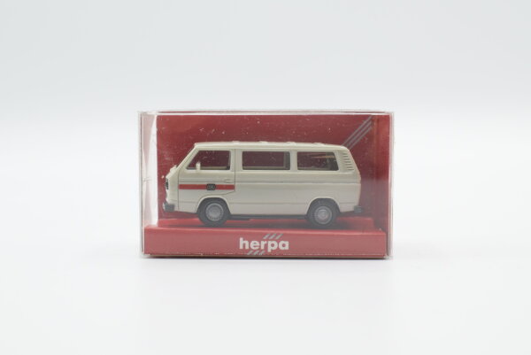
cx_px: 266
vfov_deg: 25.8
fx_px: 775
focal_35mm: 52
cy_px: 178
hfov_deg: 37.8
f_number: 8
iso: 400
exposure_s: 1/160
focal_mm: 35
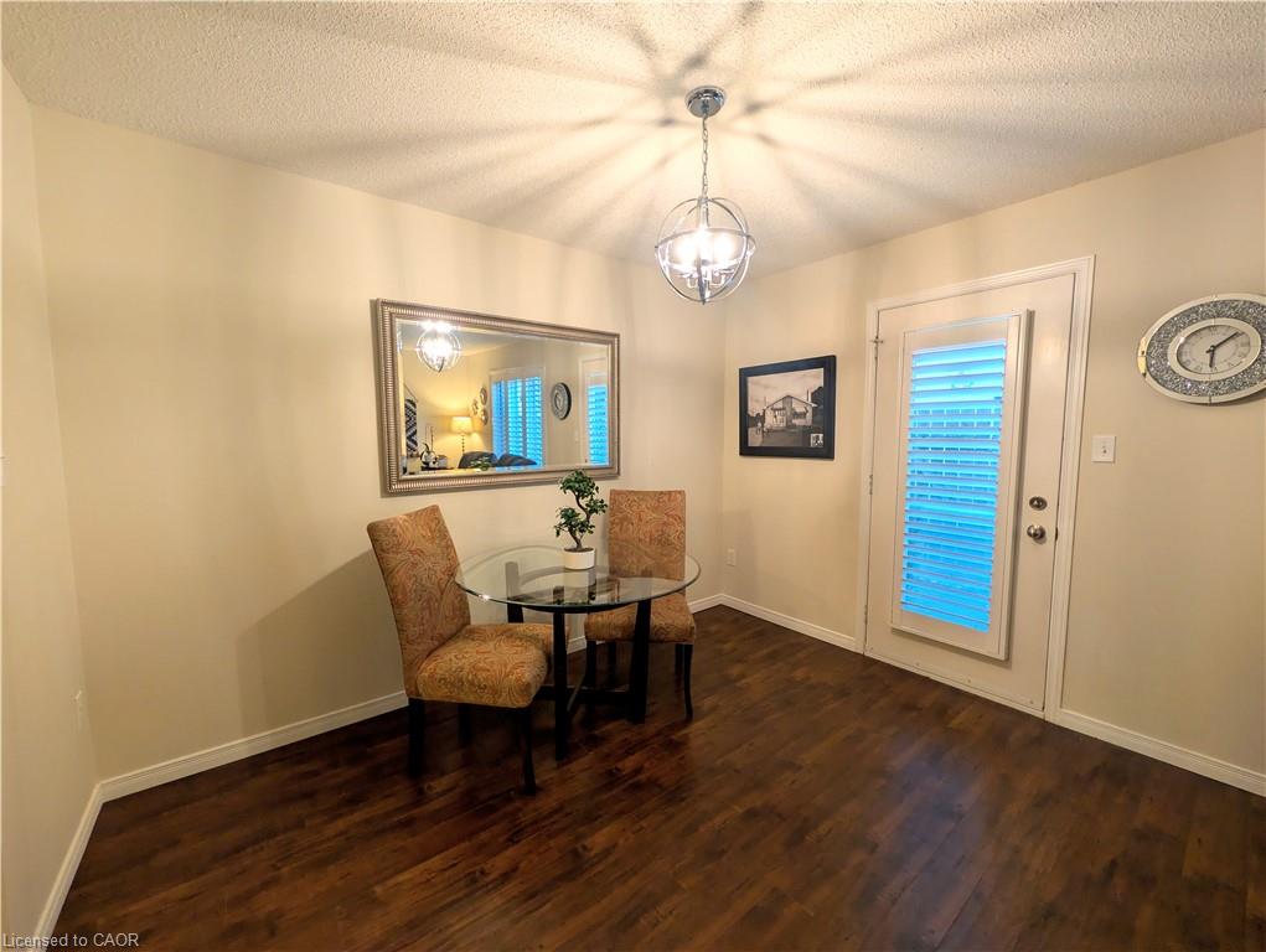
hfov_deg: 110.5
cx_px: 633
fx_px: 439
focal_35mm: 12
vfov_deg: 94.6
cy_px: 476
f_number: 1.7
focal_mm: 2.02
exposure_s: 1/40
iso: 95
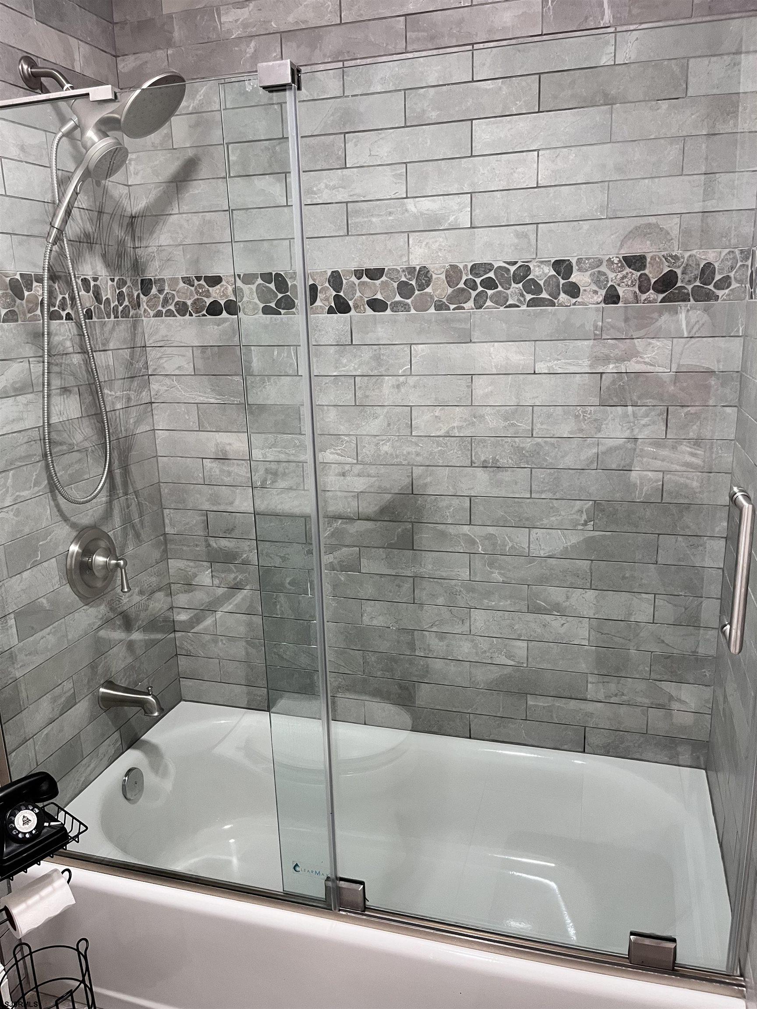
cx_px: 378
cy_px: 504
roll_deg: +1.9
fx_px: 758
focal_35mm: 26
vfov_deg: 67.3
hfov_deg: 53.1
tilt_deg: -14.1
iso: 200
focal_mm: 5.1
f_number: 1.6
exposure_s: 1/60
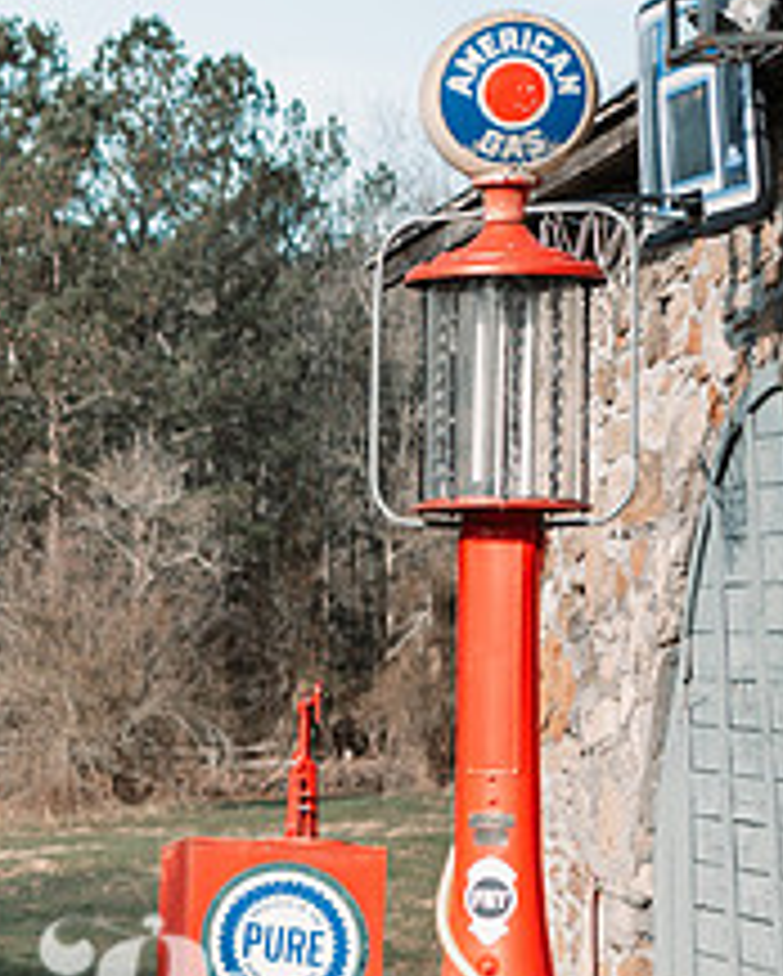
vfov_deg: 12.2
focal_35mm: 158
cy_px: 690
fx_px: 4570
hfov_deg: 9.5
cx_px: -478
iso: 250
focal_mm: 62
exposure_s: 1/1250
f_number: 3.2
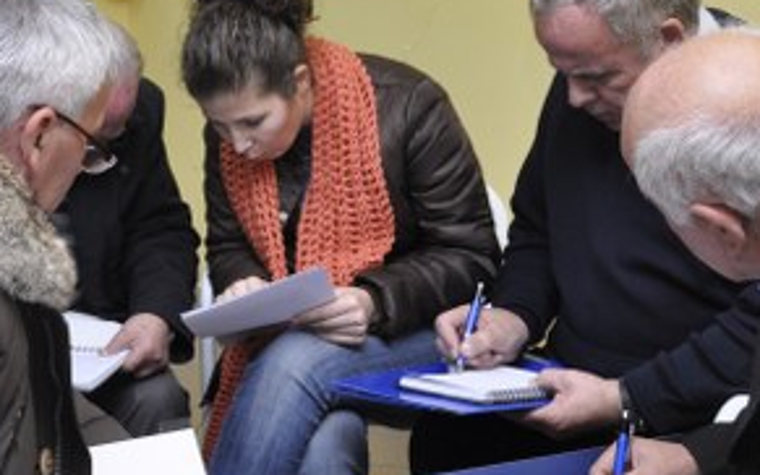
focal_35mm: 82
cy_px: 231
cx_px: 253
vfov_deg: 15.9
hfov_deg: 25.1
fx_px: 1699
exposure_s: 1/60
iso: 640
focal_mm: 26
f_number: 5.6
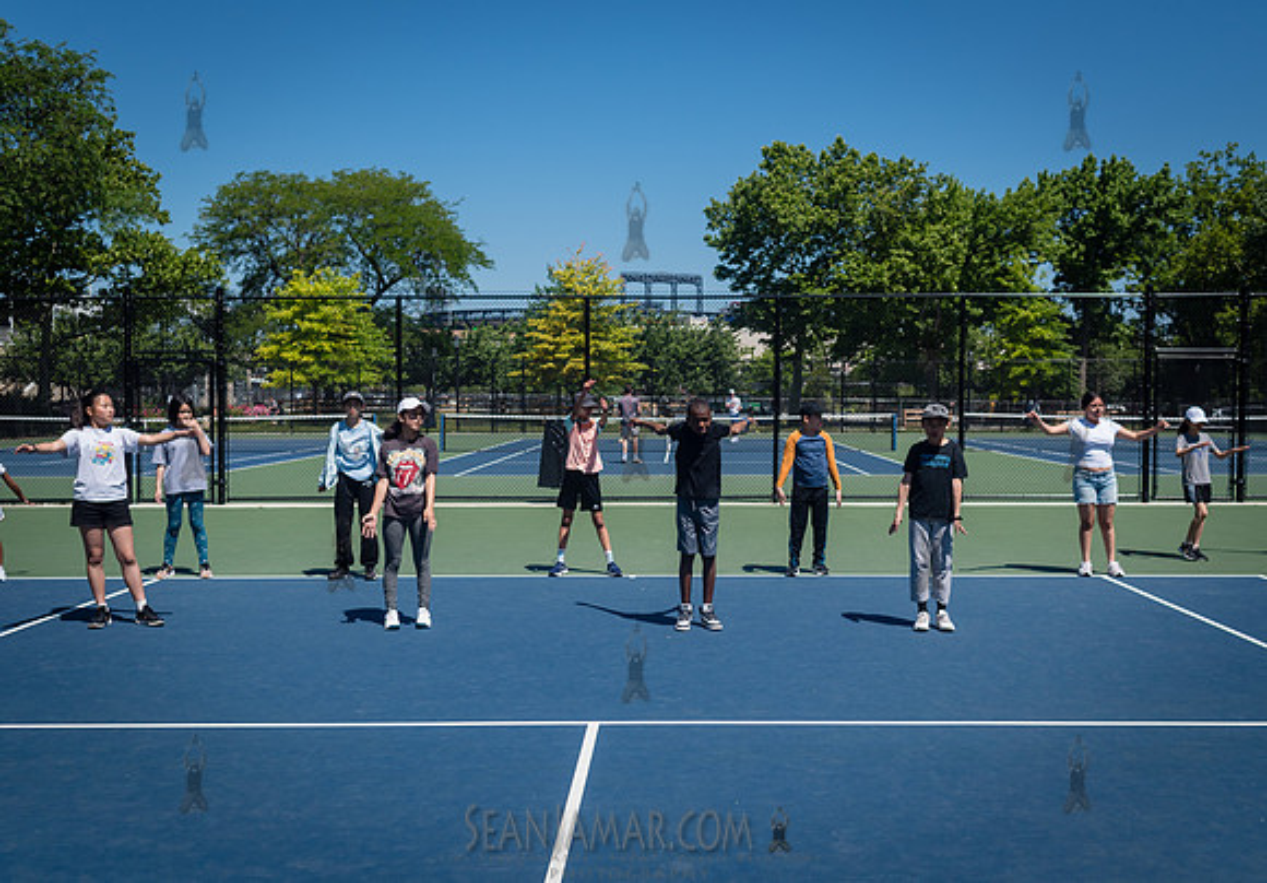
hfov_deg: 49.5
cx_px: 685
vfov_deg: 35.7
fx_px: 1371
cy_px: 453
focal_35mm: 38
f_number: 4
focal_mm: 35
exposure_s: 1/2500
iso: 200
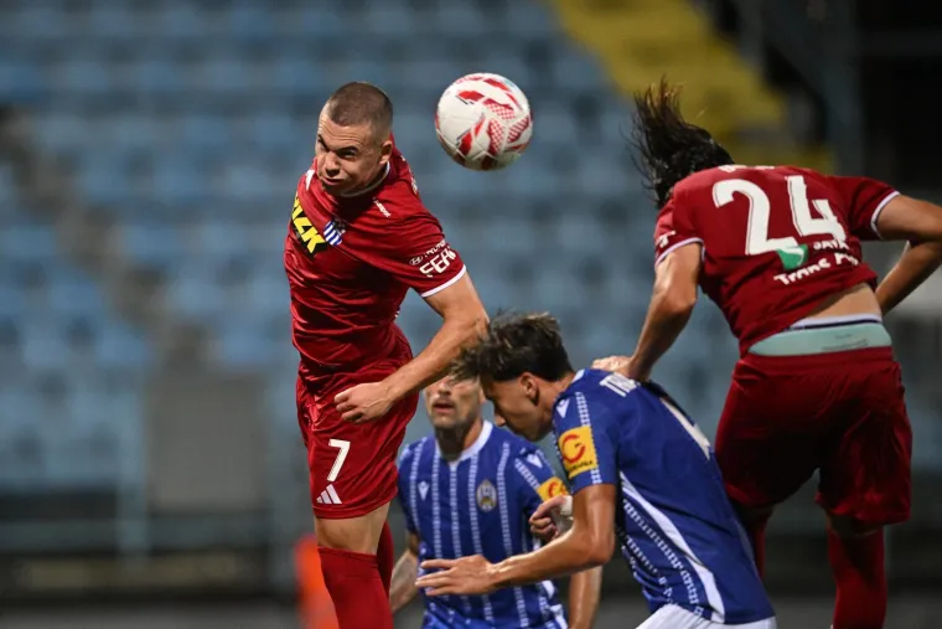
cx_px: 471
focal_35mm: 400
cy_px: 314
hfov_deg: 5.2
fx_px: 10468
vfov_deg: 3.4
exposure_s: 1/2500
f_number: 2.8
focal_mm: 400
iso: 4000
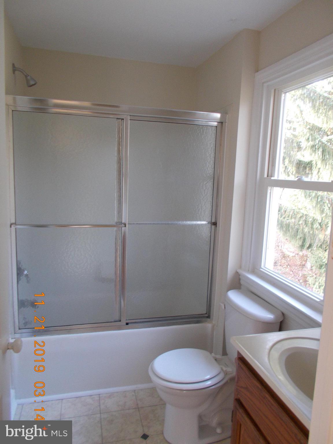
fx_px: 333
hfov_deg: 53.1
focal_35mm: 26
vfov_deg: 67.3
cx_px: 166
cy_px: 222
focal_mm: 4.6
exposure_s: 1/25
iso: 160
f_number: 3.2
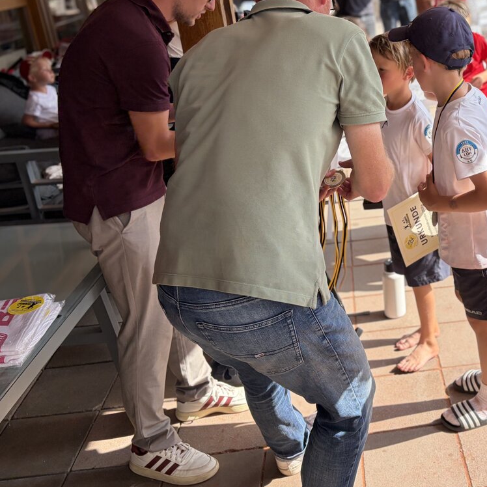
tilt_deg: -17.3
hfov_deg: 37.3
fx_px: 684
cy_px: 161
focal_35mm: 43
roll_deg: +5.4
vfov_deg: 38.7
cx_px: 414
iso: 50
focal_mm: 5.96
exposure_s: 1/1032
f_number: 1.6
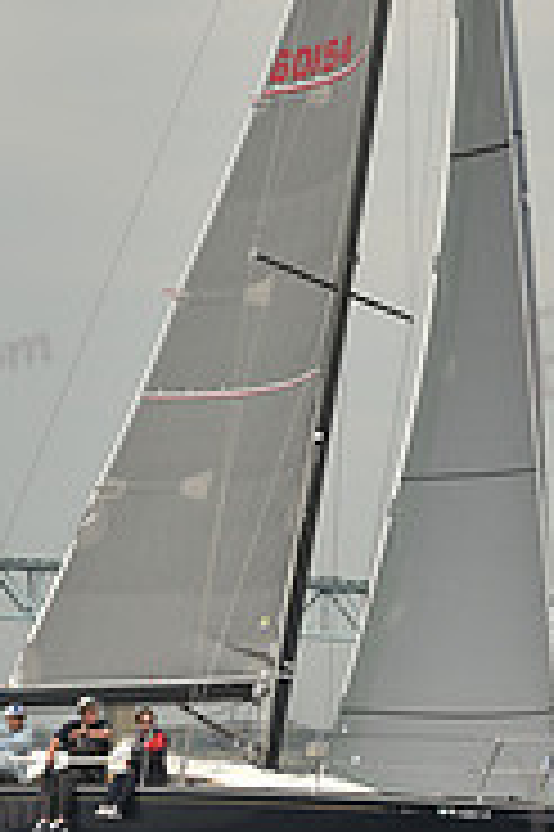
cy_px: 117
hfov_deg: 5.3
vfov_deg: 8.0
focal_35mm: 257
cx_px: 286
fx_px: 5943
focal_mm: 82
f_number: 5.6
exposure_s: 1/640
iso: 250
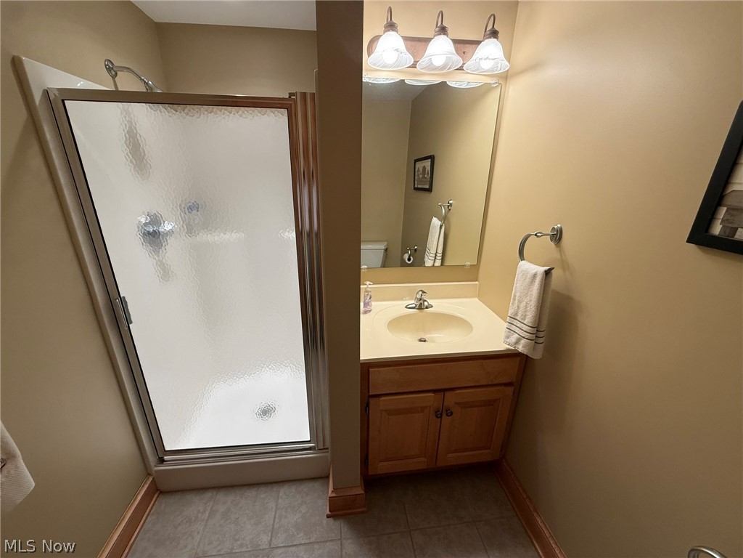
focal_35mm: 14
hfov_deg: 102.1
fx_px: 300
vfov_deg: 85.7
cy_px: 279
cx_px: 372
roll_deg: -1.1
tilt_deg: -18.3
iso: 125
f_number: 2.2
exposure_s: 1/120
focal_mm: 2.22
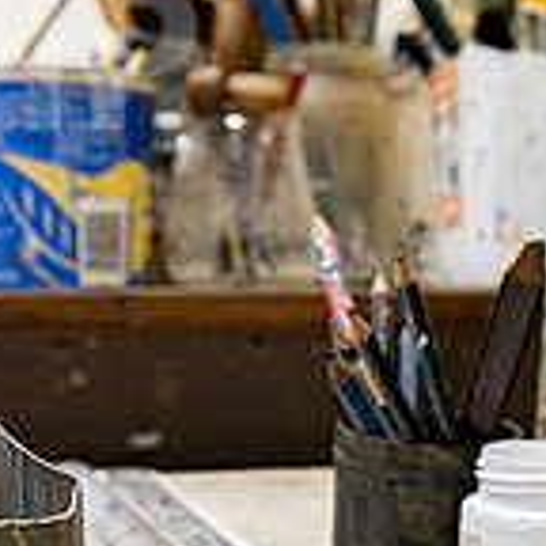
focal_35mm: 82
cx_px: 709
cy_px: 506
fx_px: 1463
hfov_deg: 19.5
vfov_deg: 20.6
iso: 64
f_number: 5.6
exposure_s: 1/4
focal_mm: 24
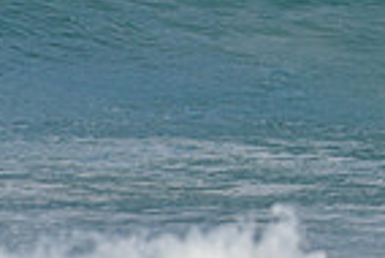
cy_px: -121
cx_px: 668
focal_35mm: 2501
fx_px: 26774
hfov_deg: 0.8
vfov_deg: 0.6
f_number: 5.6
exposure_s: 1/2000
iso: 220
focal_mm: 500
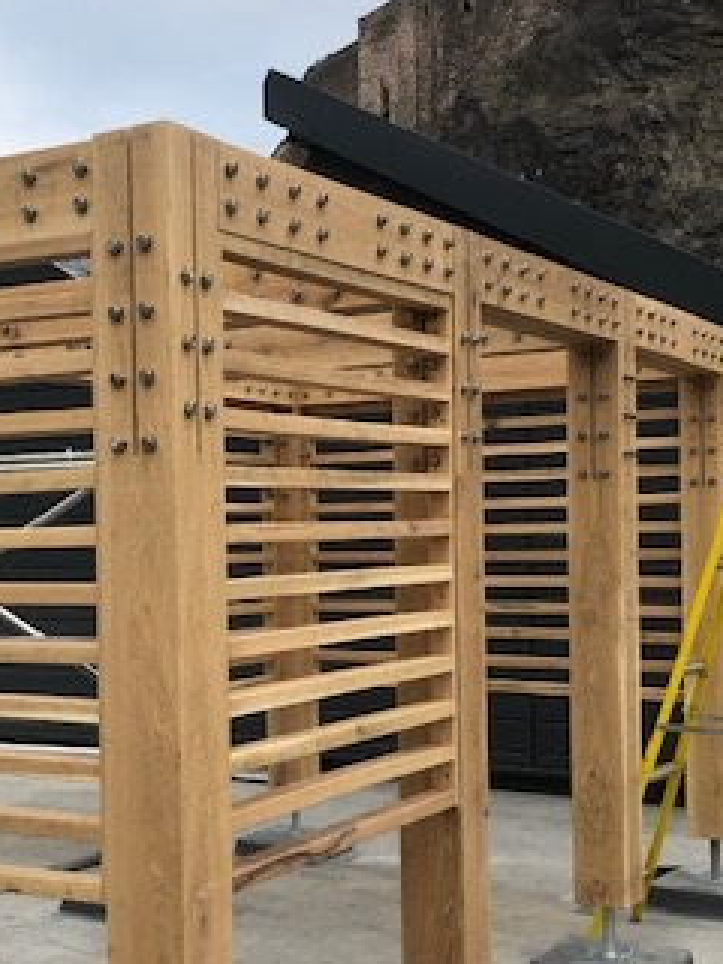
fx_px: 1560
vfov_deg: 34.3
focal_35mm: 56
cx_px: 160
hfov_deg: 25.7
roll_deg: +1.4
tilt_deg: +0.2
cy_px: 542
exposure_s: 1/350
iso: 20
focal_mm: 3.99
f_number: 1.8
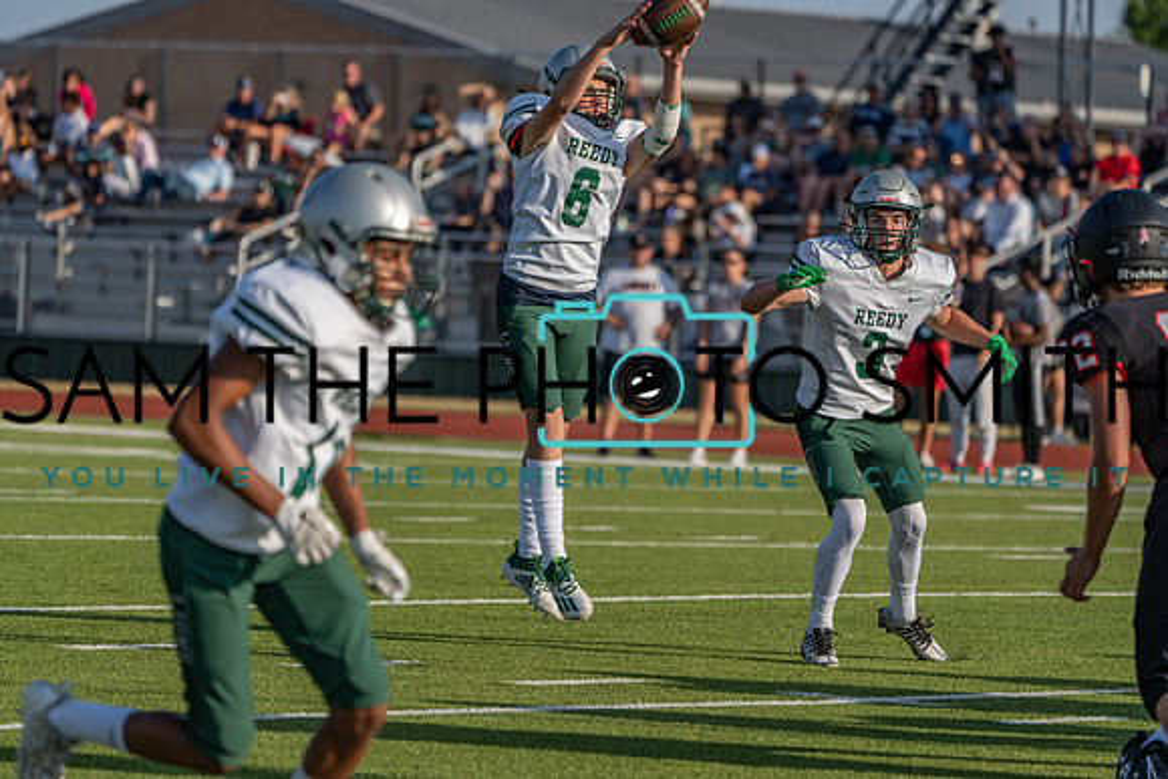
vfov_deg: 5.2
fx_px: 8502
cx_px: 584
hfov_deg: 7.9
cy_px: 390
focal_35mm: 262
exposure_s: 1/1250
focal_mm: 262
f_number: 5.6
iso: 200
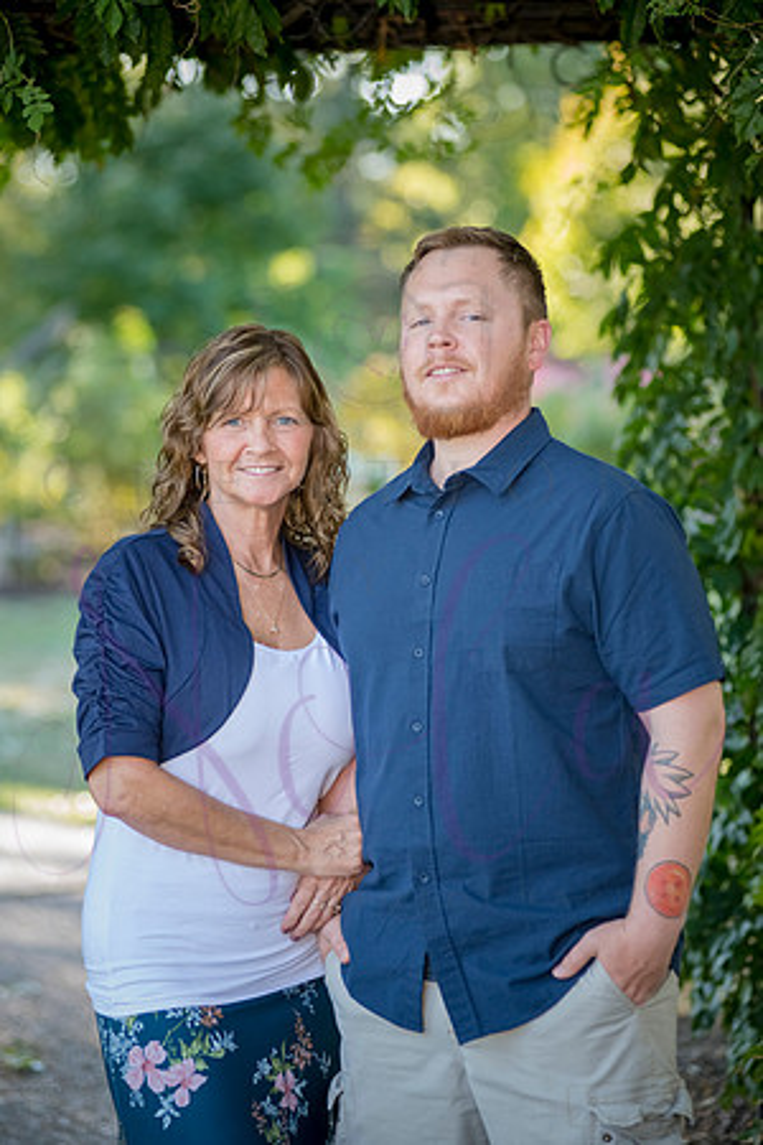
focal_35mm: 120
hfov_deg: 11.4
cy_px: 572
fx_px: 3815
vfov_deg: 17.1
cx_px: 382
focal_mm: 120
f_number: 3.5
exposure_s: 1/320
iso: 800
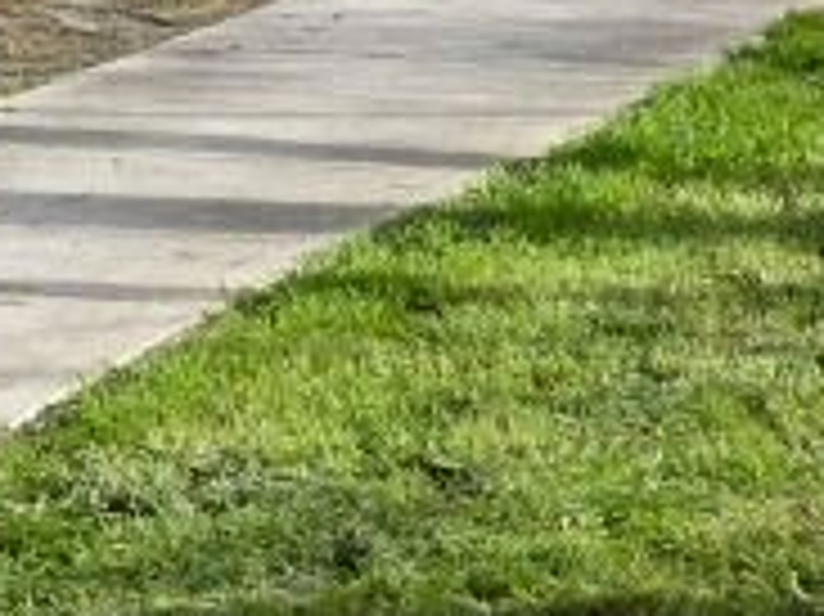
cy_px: -418
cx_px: -207
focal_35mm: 207
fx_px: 4924
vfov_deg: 7.0
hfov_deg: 9.4
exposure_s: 1/320
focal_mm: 6.5
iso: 100
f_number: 4
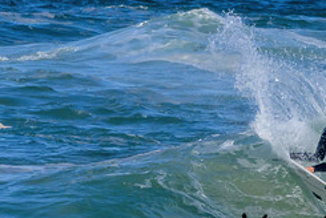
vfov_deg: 0.6
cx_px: 356
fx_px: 20462
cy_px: 188
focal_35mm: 2257
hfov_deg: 0.9
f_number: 11
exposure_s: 1/3200
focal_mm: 700
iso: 640
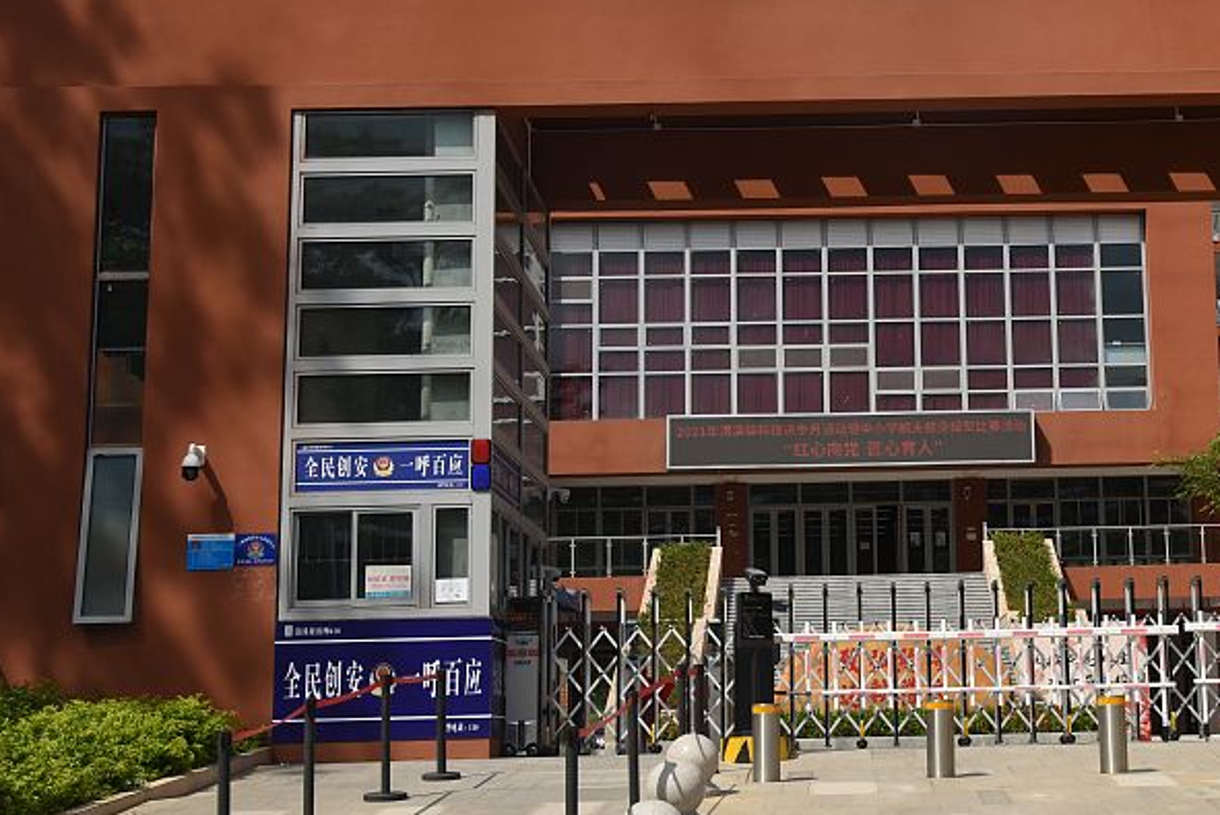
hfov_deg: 28.8
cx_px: 902
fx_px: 2340
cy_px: 275
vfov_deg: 19.7
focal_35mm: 69
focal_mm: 34
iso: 500
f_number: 9
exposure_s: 1/1250
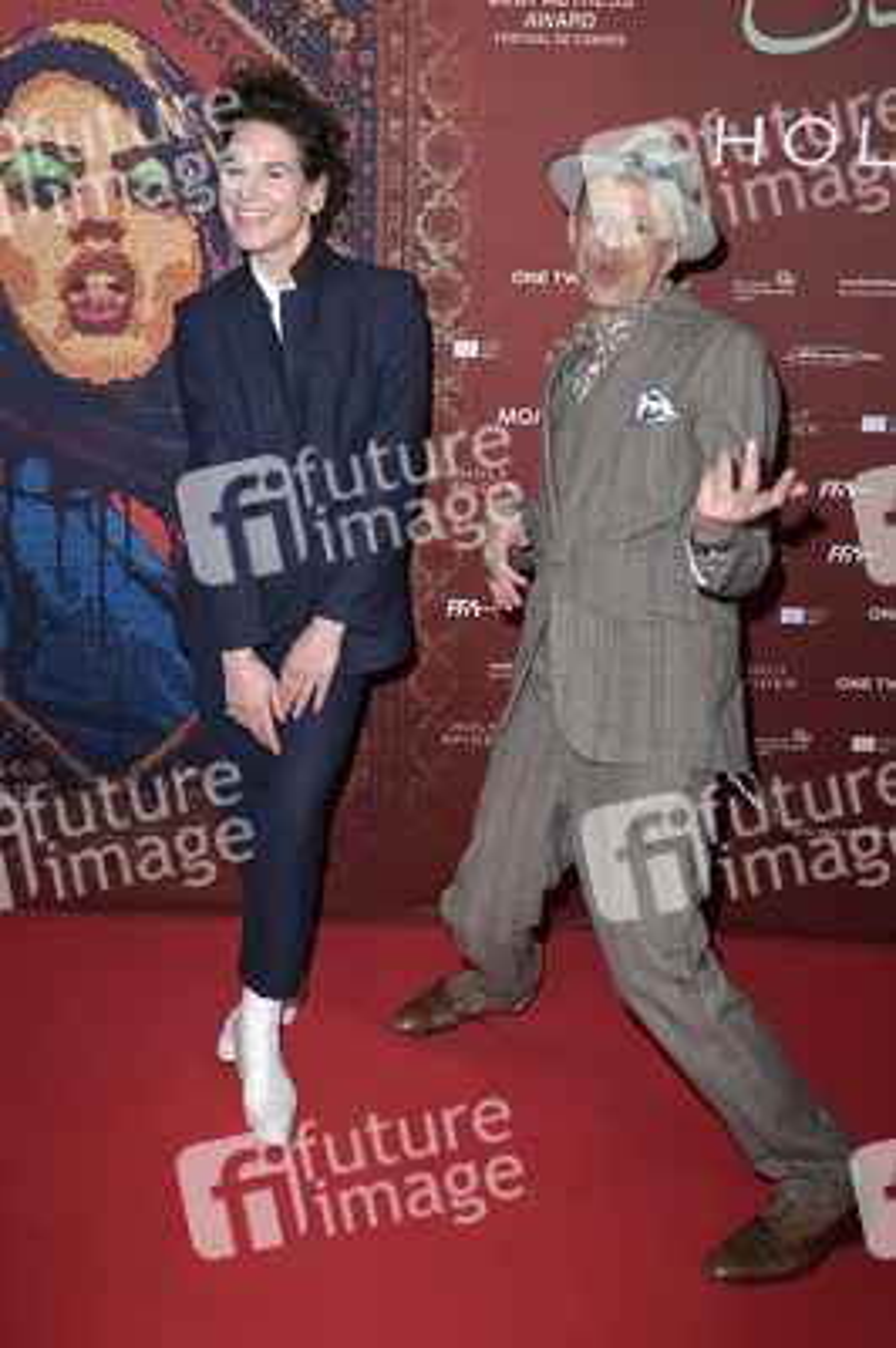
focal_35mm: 36
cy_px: 674
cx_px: 448
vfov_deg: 53.2
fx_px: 1346
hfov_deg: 36.8
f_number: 5.6
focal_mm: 36
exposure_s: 1/250
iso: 400
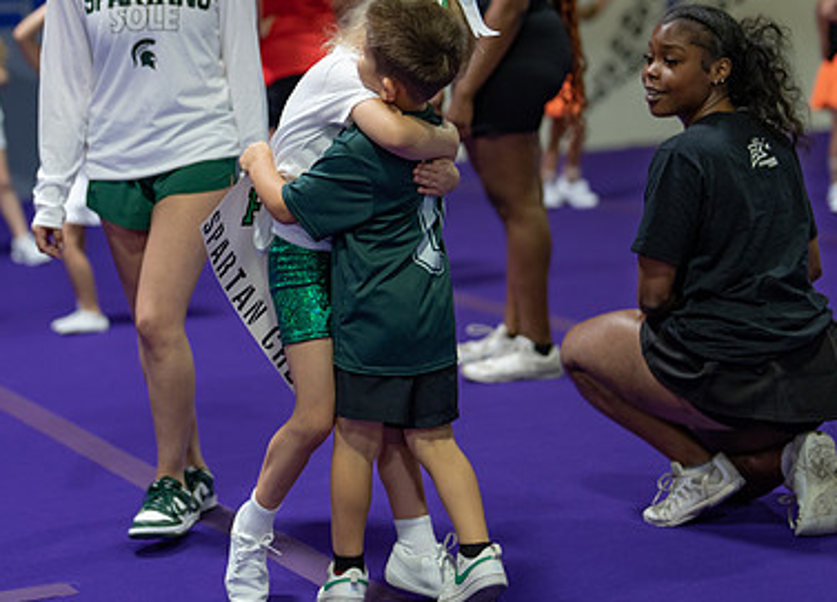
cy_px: 127
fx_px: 2597
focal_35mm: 109
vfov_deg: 13.2
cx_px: 357
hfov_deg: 18.3
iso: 500
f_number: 1.2
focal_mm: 50
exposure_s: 1/320
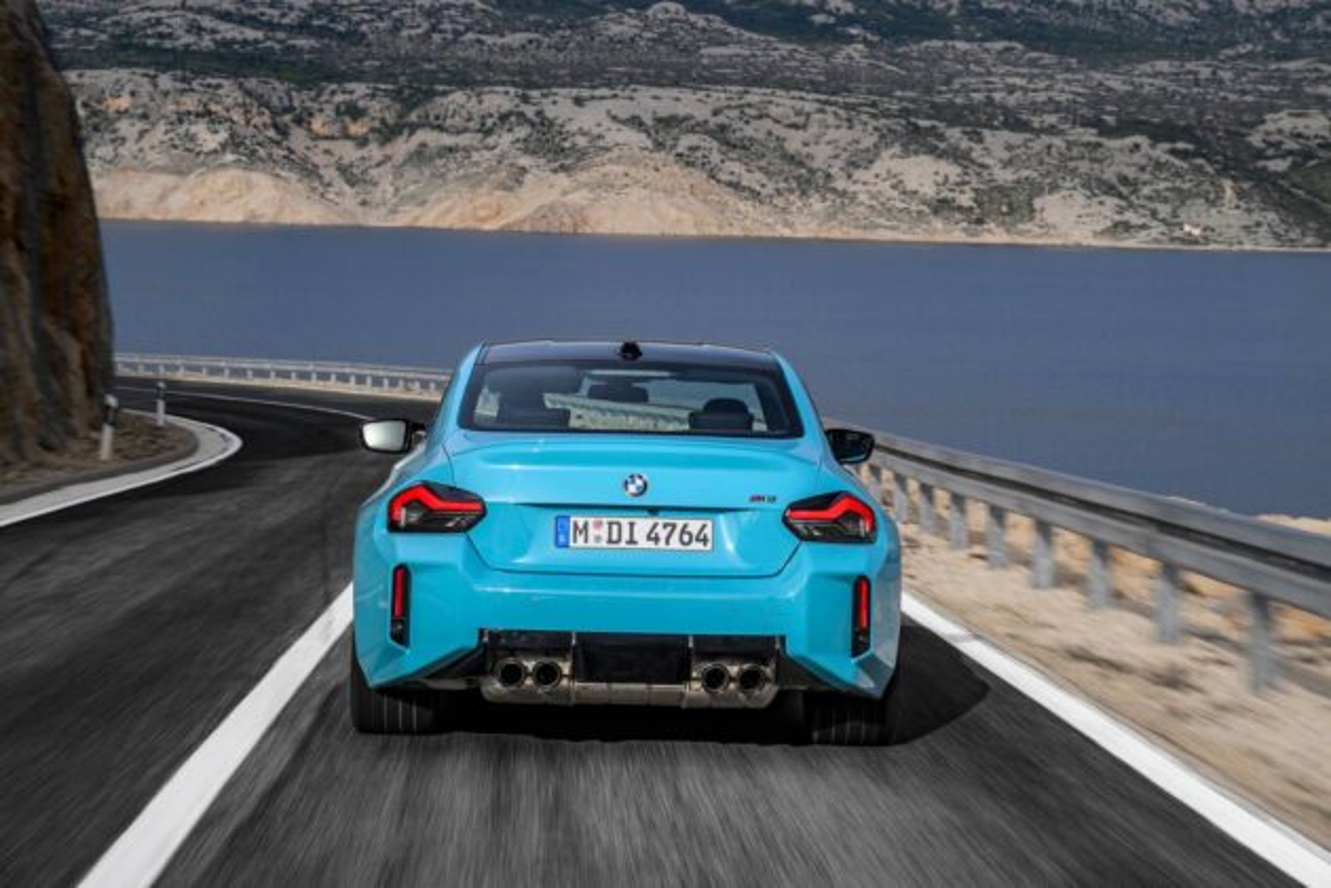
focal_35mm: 84
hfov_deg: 24.2
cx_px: 666
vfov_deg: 16.3
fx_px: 3105
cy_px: 444
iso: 80
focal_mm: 84
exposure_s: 1/20
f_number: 11
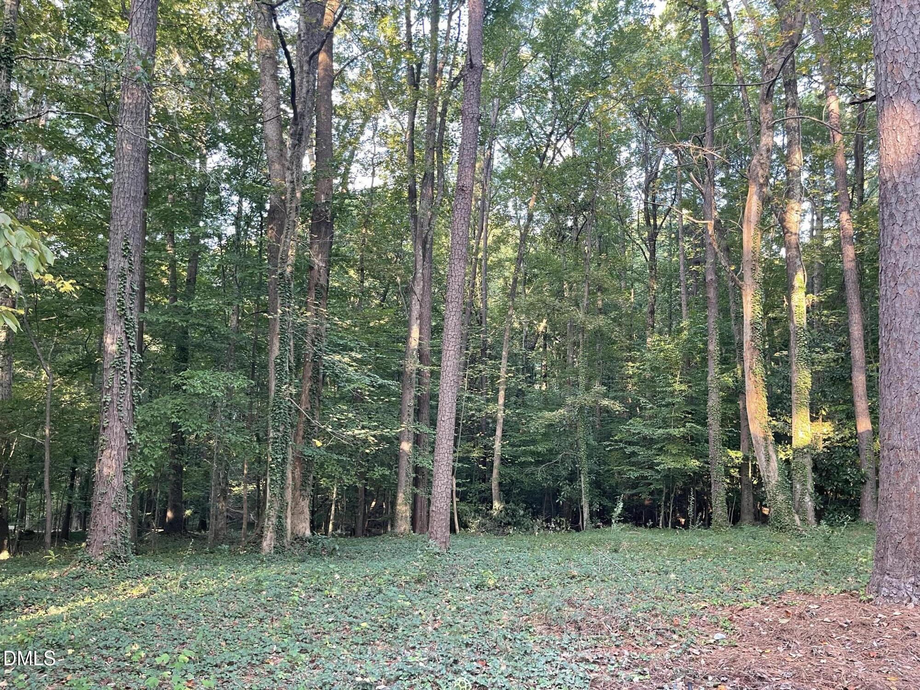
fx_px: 664
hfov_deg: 69.4
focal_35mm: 25
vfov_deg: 54.9
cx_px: 460
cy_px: 345
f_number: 1.6
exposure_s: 1/90
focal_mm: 5.1
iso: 125
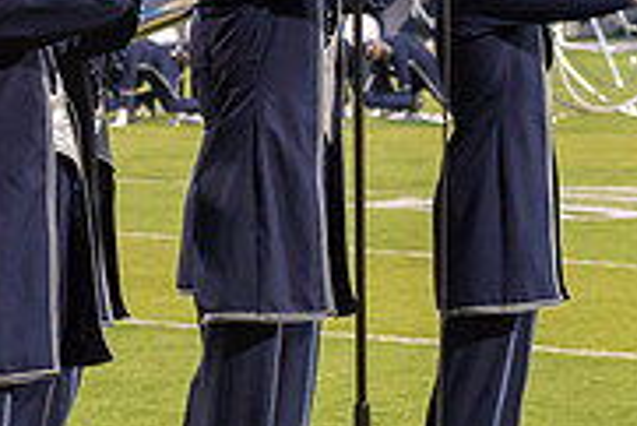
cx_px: 121
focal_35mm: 241
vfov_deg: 5.7
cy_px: 163
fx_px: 4268
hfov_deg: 8.5
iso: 5000
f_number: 5
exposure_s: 1/320
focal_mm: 70
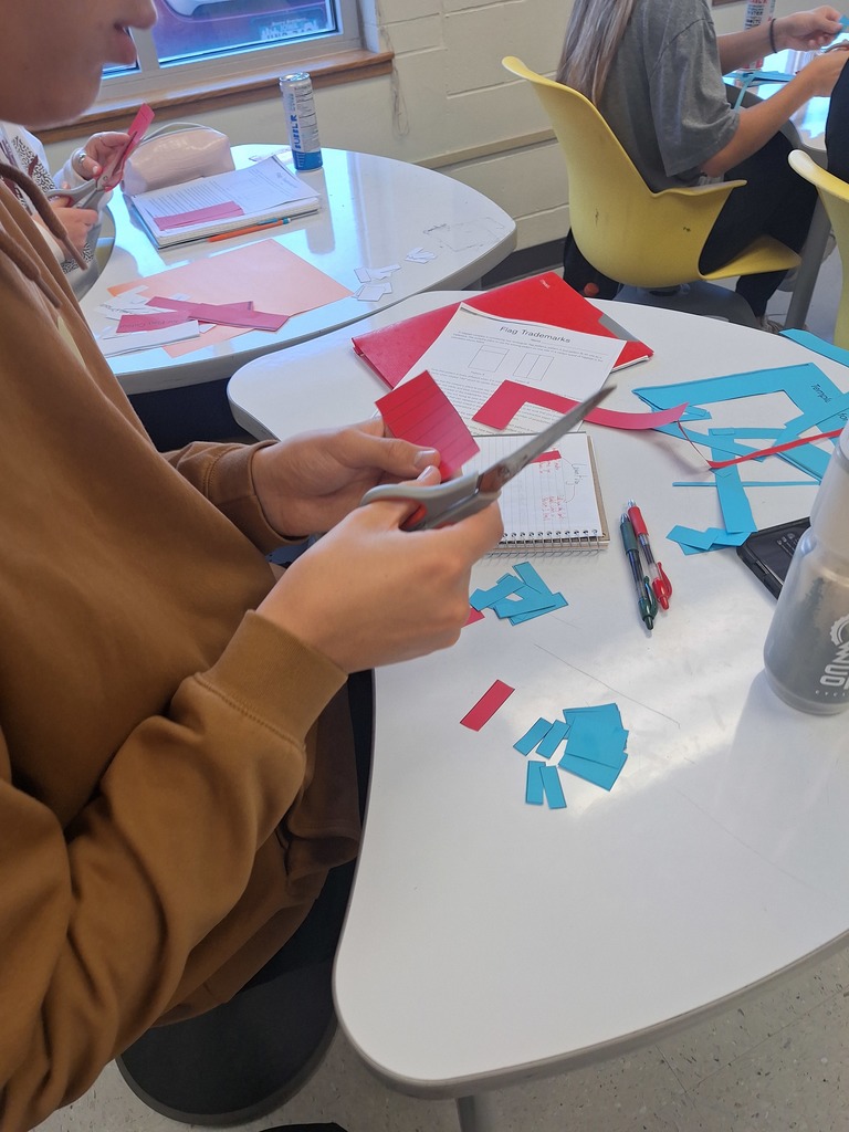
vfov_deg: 73.9
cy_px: 566
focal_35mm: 23
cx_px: 424
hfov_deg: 58.9
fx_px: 752
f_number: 1.8
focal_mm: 5.54
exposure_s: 1/120
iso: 50
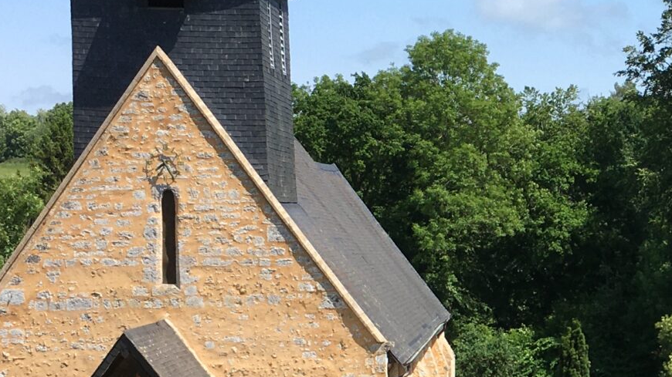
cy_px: 335
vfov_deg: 12.9
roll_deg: +0.2
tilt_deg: -5.3
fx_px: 1657
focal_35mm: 93
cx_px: 660
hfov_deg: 22.1
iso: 25
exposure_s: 1/1202
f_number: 2.2
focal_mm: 4.15
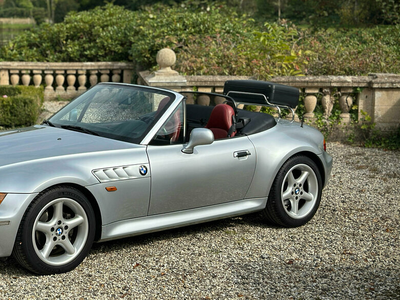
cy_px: 115
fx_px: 855
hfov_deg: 26.0
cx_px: 94
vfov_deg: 19.9
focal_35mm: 74
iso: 100
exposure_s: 1/5263
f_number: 1.78
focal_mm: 6.86
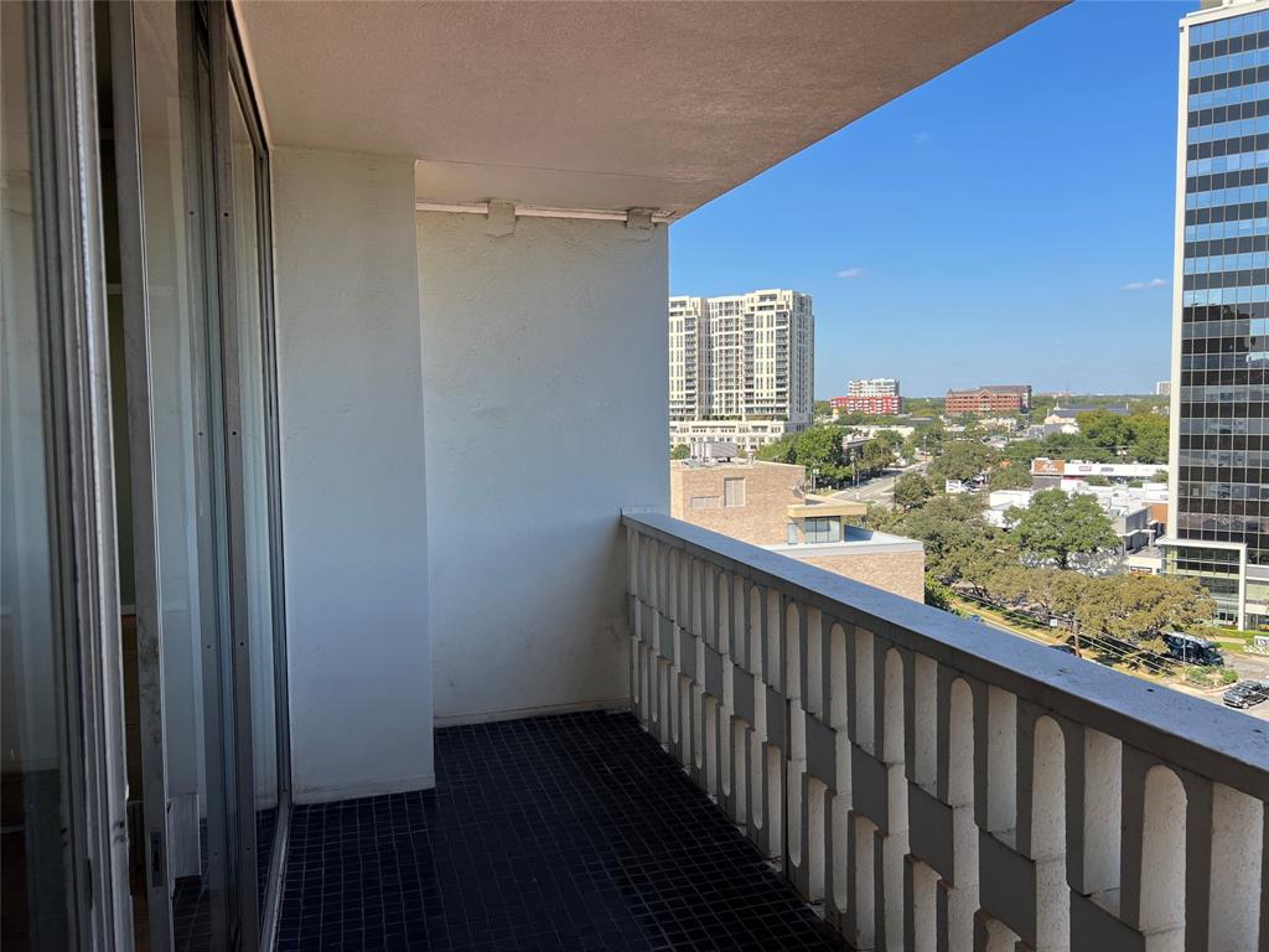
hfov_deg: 67.3
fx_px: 953
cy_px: 476
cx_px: 634
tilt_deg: -3.2
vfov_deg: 53.1
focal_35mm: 26
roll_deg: +0.6
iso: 50
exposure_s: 1/2404
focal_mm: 5.7
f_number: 1.5
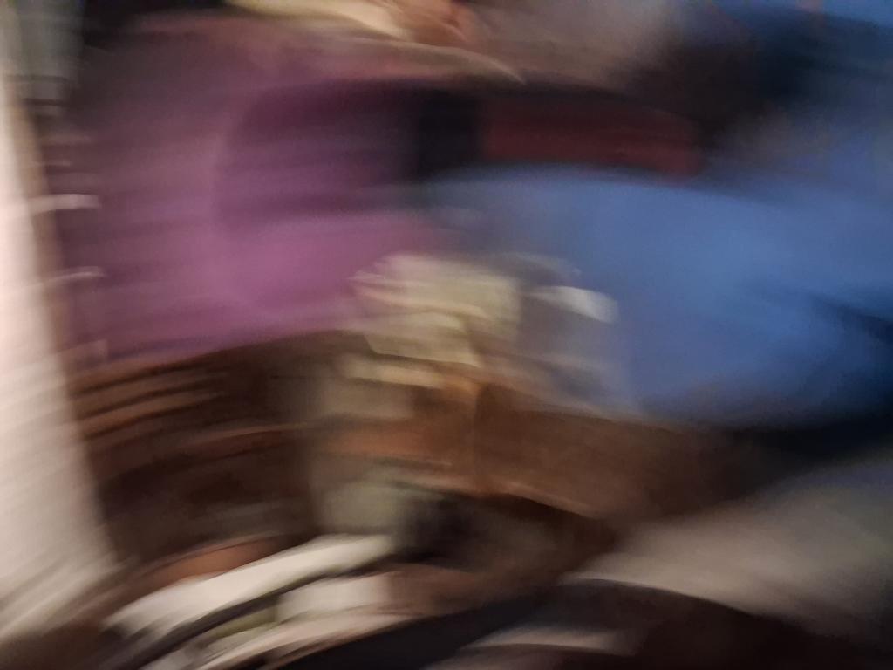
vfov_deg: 51.4
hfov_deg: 65.3
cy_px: 335
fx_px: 697
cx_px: 446
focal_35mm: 27
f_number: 1.8
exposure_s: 1/25
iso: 800
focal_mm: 4
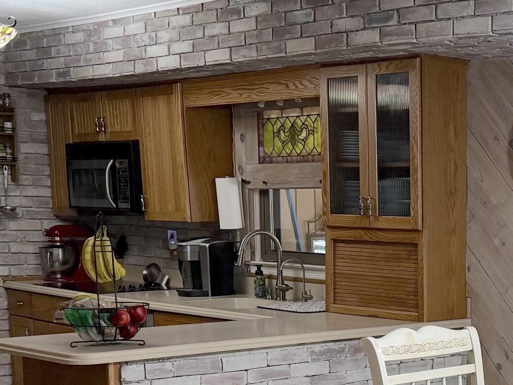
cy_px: 354
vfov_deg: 20.8
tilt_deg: -8.2
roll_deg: -1.1
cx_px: 589
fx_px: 1023
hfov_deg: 25.7
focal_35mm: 69
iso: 250
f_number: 1.78
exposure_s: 1/120
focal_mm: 6.76
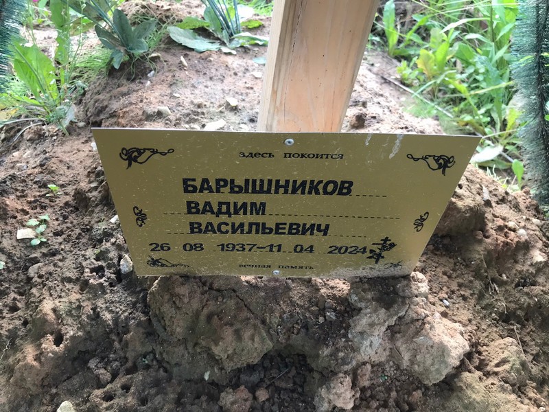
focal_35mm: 28
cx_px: 274
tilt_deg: -40.9
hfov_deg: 63.4
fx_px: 444
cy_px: 206
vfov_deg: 49.7
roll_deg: -8.1
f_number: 1.8
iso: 40
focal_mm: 3.99
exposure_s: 1/90
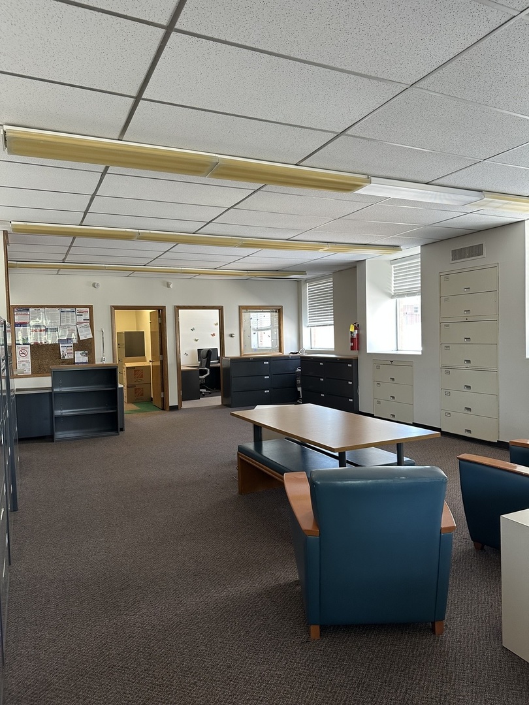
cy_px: 352
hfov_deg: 56.8
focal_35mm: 24
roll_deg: +1.6
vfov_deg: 71.6
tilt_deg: -1.1
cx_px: 264
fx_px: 489
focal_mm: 6.86
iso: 160
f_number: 1.78
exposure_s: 1/121
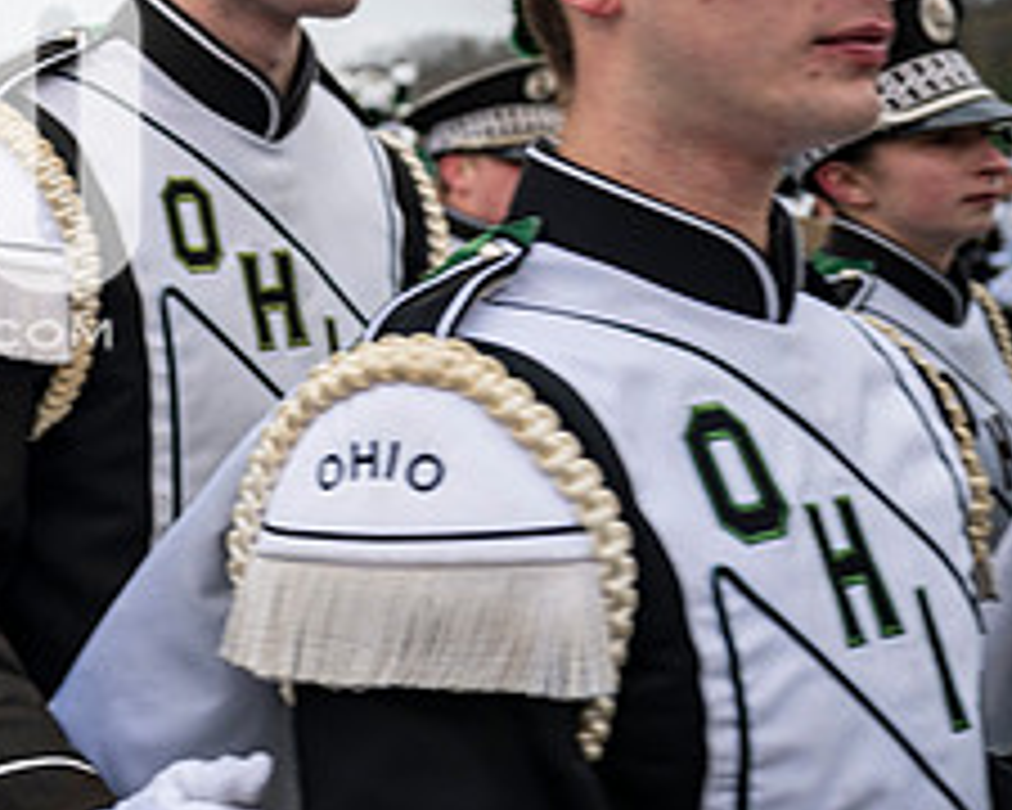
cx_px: -198
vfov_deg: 25.8
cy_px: 173
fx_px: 1737
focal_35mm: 58
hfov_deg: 28.4
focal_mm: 24
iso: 100
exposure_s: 1/500
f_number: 2.8
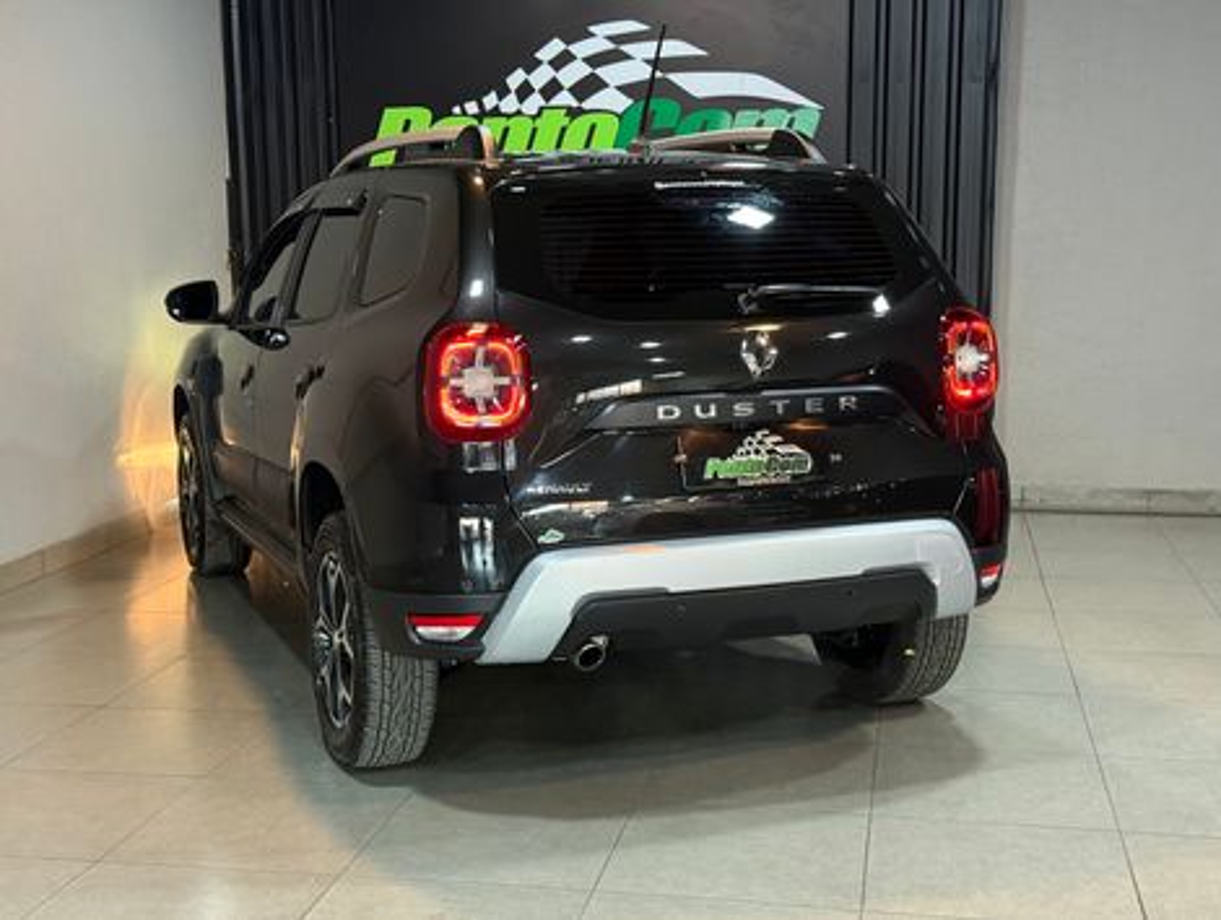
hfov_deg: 39.6
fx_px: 1696
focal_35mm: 48
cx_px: 610
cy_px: 460
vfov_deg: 30.3
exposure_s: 1/30
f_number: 1.78
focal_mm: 6.76
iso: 400
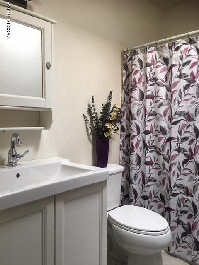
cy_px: 132
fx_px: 222
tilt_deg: -2.5
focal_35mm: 29
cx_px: 100
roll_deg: +2.2
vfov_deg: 61.7
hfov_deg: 48.2
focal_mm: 4.15
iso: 40
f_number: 2.2
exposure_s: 1/30
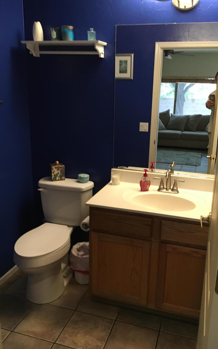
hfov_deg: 40.5
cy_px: 175
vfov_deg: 61.2
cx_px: 122
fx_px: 295
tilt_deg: -14.6
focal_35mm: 31
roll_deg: -0.9
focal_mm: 4.15
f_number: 2.2
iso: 160
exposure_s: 1/30
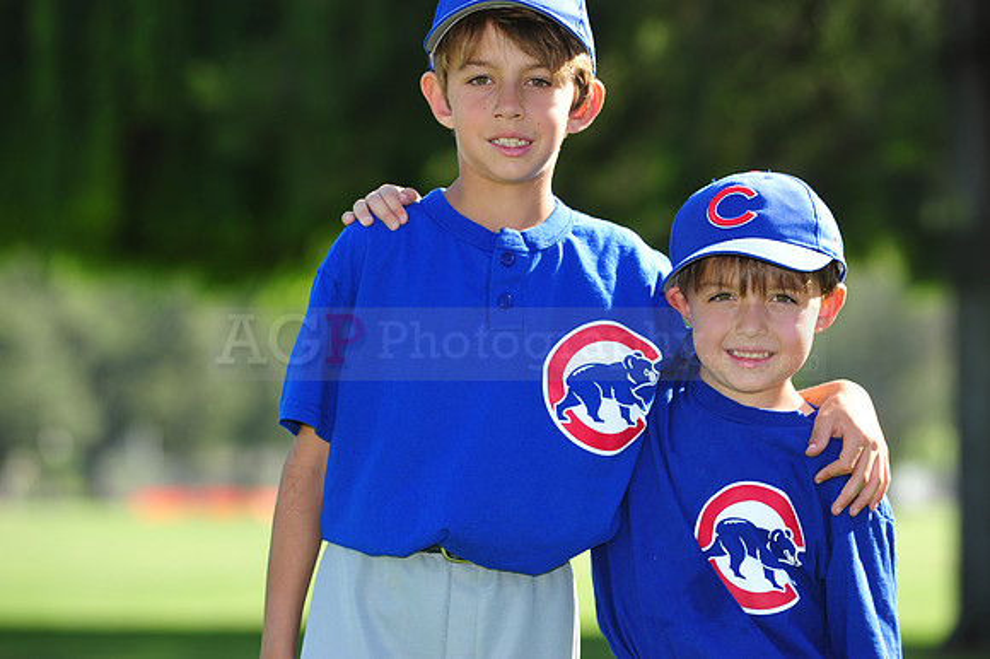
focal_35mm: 200
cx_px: 495
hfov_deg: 10.3
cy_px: 330
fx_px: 5497
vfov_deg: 6.9
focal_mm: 200
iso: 200
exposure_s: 1/200
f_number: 6.3
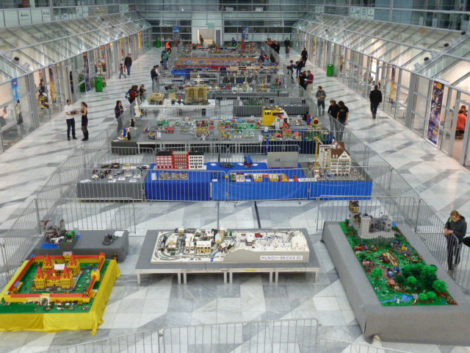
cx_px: 235
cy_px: 176
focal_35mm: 37
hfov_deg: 50.1
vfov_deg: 38.7
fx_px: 502
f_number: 3.6
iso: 400
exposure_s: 1/15
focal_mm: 6.1
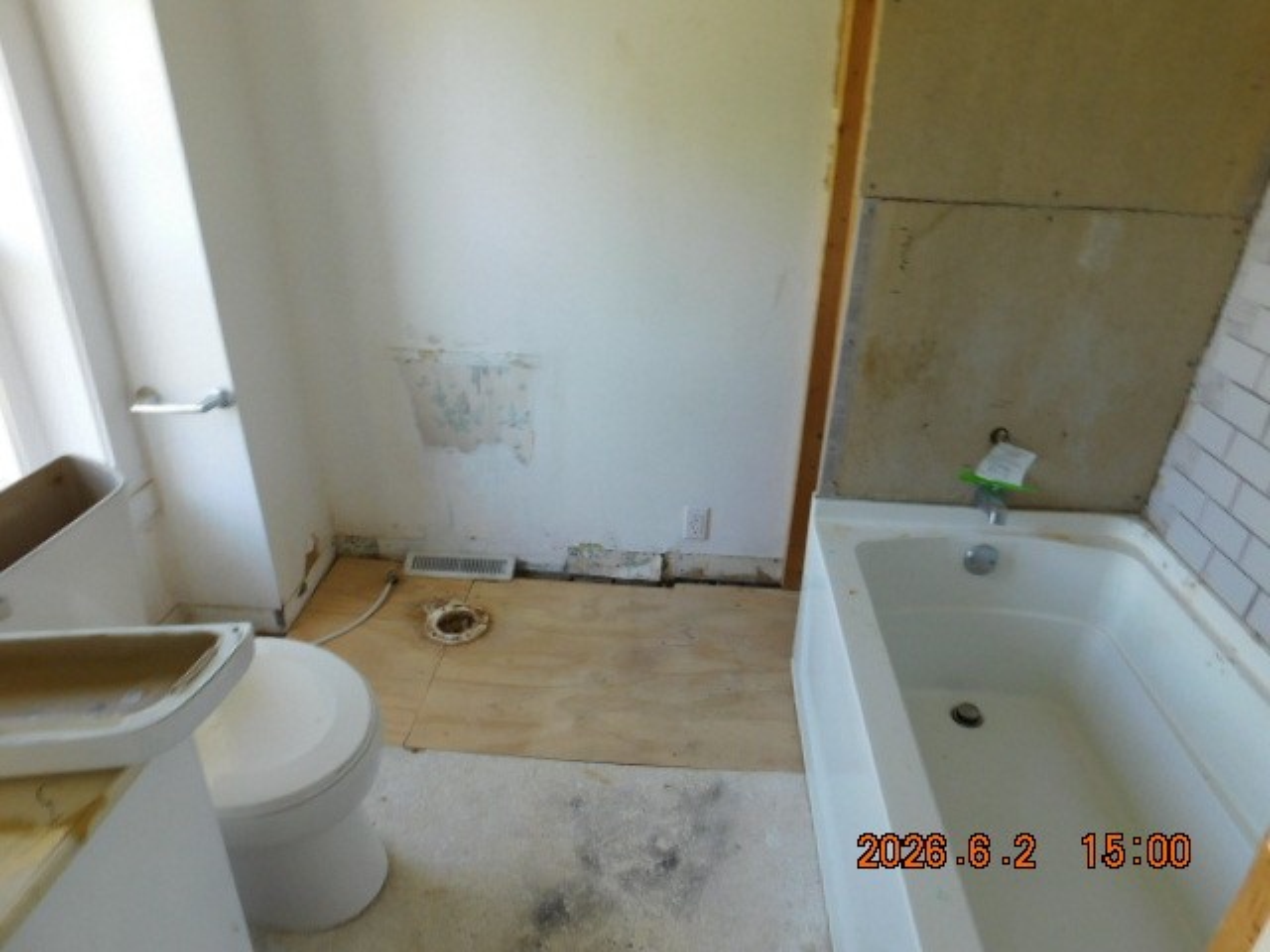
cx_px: 635
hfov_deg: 73.9
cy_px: 476
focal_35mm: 23
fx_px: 844
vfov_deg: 58.9
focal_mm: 4
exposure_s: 1/30
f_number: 3
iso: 140
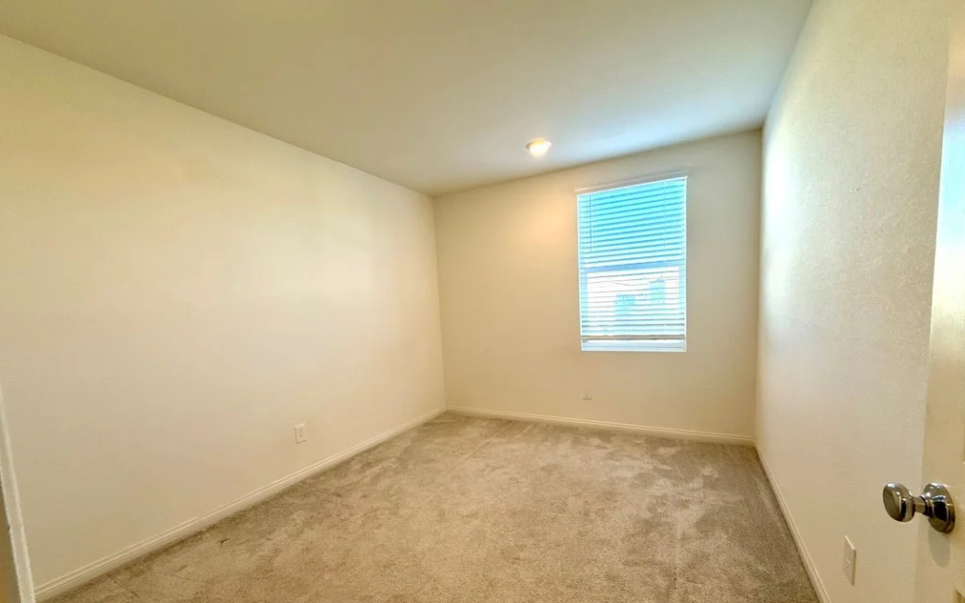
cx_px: 483
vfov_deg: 74.5
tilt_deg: -4.0
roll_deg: +3.1
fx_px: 394
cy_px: 339
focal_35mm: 15
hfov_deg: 101.5
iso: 125
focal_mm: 2.22
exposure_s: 1/120
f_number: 2.2
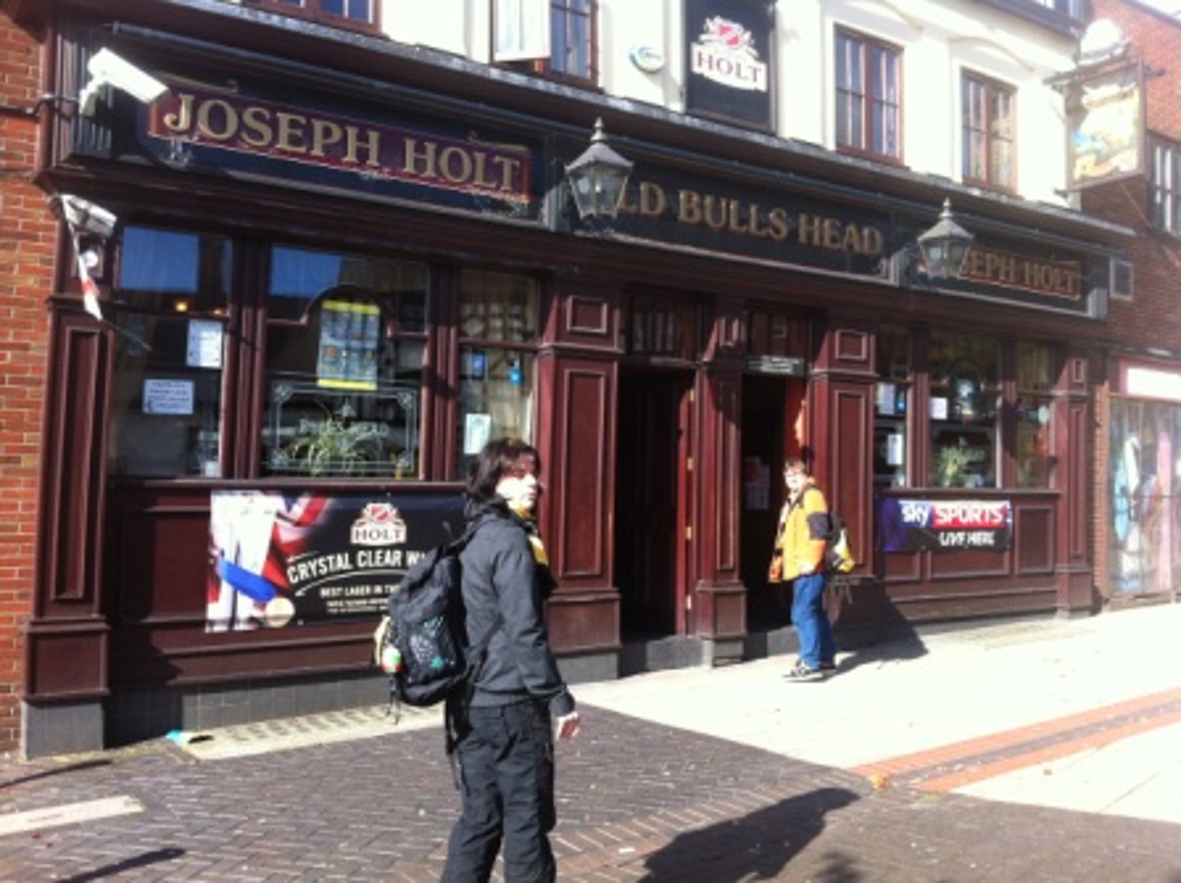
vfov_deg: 40.6
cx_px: 590
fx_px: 1193
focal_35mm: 35
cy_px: 442
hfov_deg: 52.7
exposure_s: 1/392
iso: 80
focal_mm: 3.85
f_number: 2.8
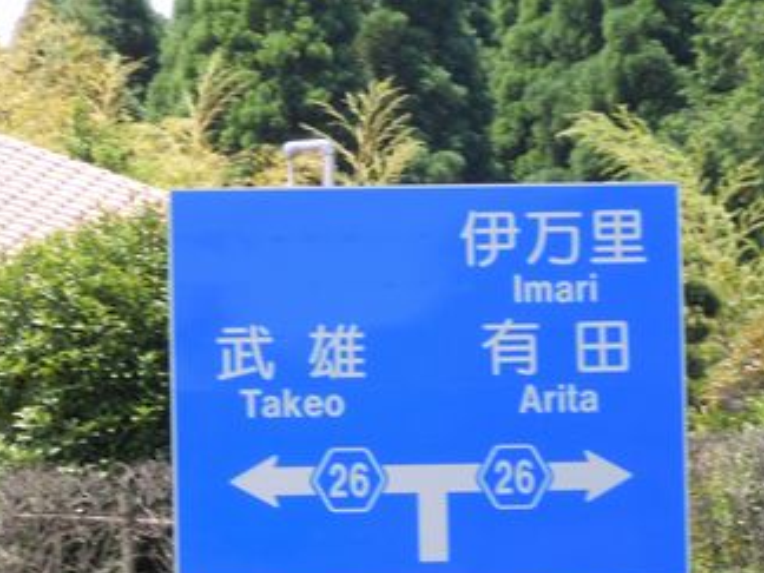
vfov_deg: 6.1
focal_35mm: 242
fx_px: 5341
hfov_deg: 8.2
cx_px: 420
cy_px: 351
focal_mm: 35
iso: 160
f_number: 5.6
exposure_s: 1/200
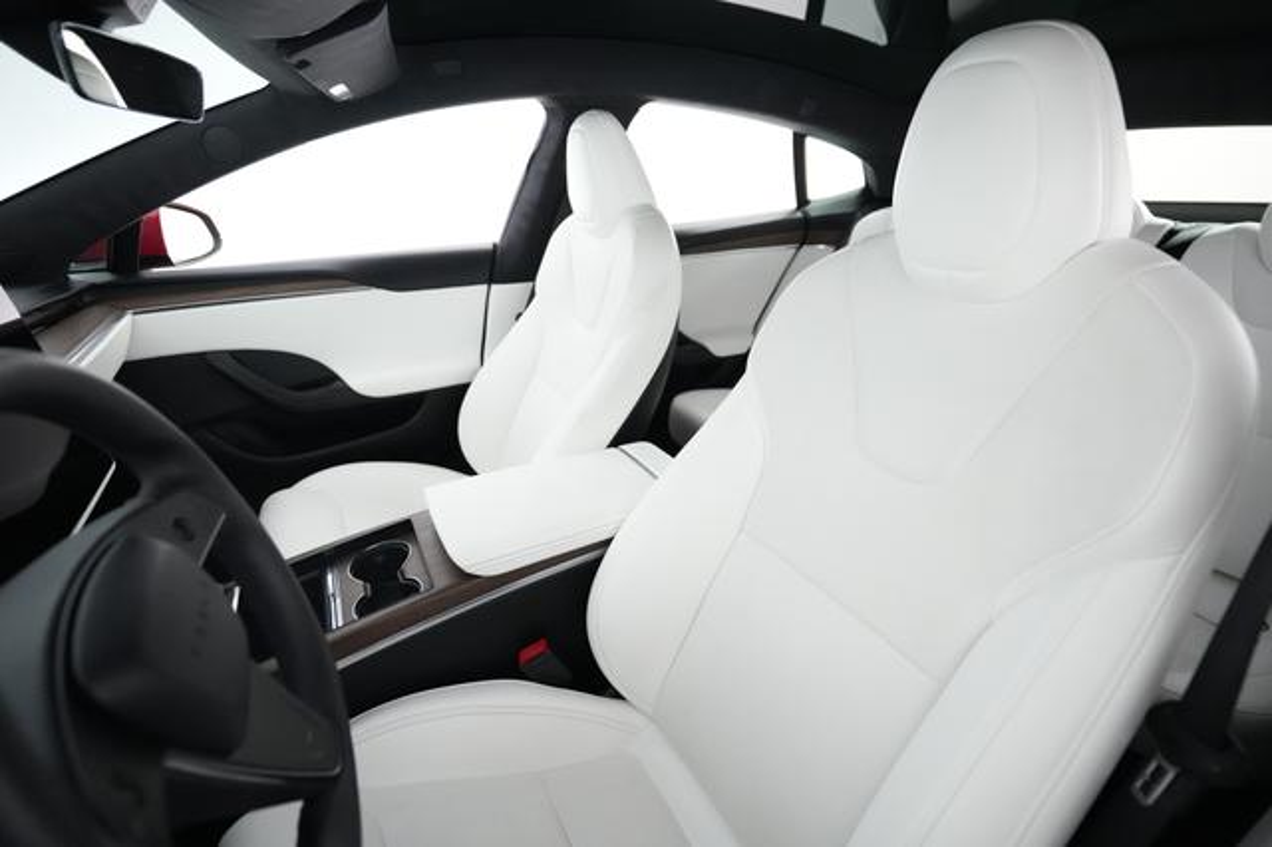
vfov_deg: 70.4
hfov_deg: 93.3
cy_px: 424
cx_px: 636
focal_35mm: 17
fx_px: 600
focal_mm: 17
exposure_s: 1/100
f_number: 2.8
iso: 8000
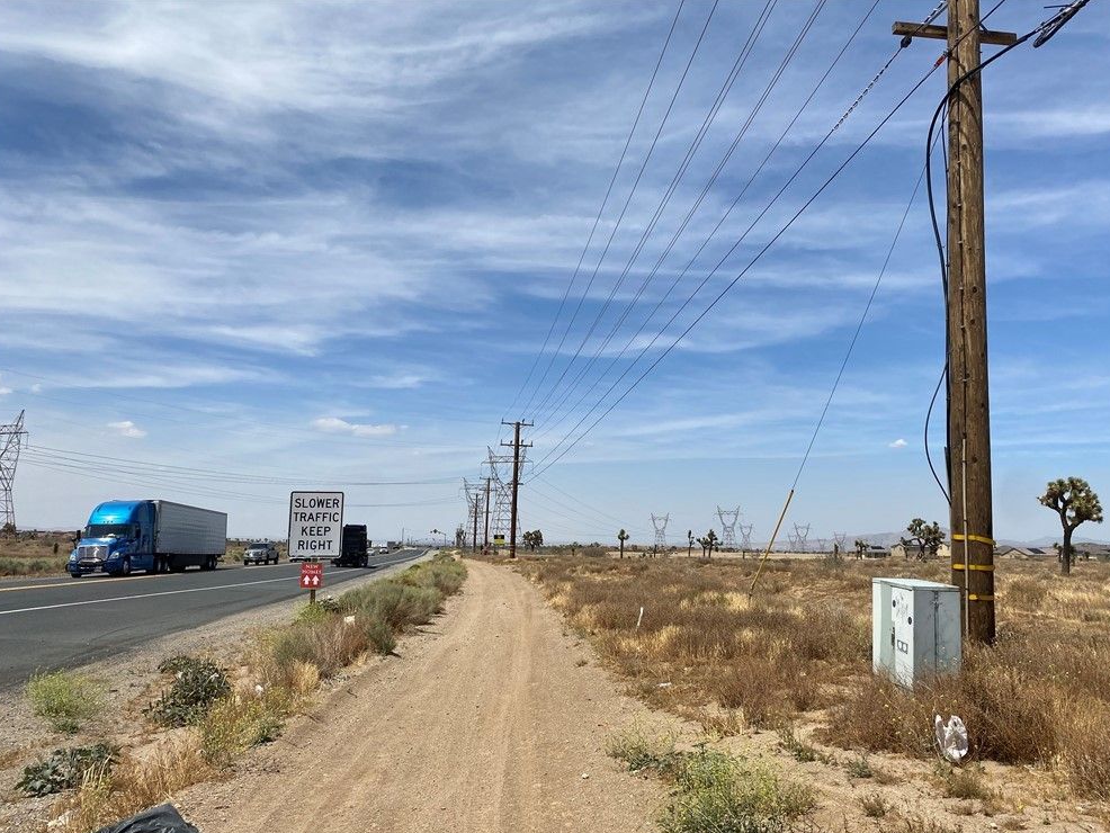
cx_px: 567
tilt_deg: +7.4
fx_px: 866
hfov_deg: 65.3
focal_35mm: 27
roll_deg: -0.1
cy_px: 430
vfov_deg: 51.4
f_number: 1.8
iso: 32
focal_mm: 4.25
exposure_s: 1/5495
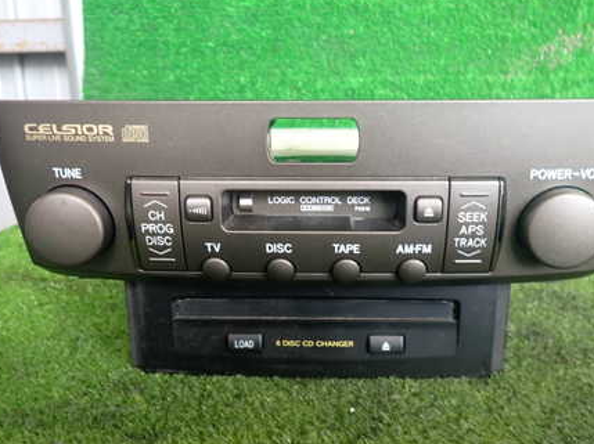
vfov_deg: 40.6
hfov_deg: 52.7
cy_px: 227
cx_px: 306
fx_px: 600
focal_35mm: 35
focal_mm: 4.5
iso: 200
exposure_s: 1/40
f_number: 2
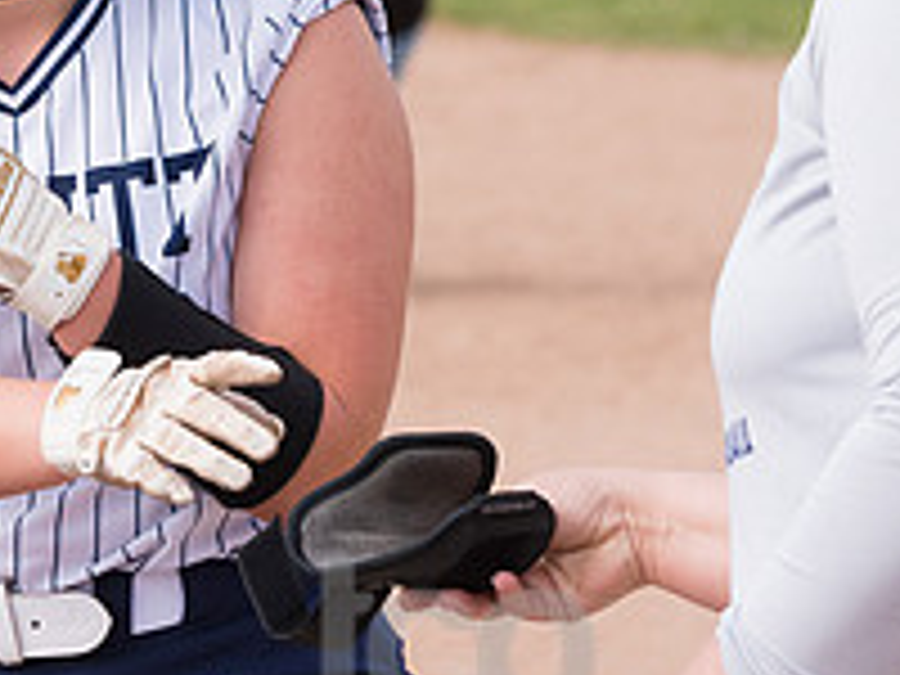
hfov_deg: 3.5
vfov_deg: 2.6
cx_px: -180
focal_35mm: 562
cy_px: 86
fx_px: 14612
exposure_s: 1/1600
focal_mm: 135
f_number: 5.6
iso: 400
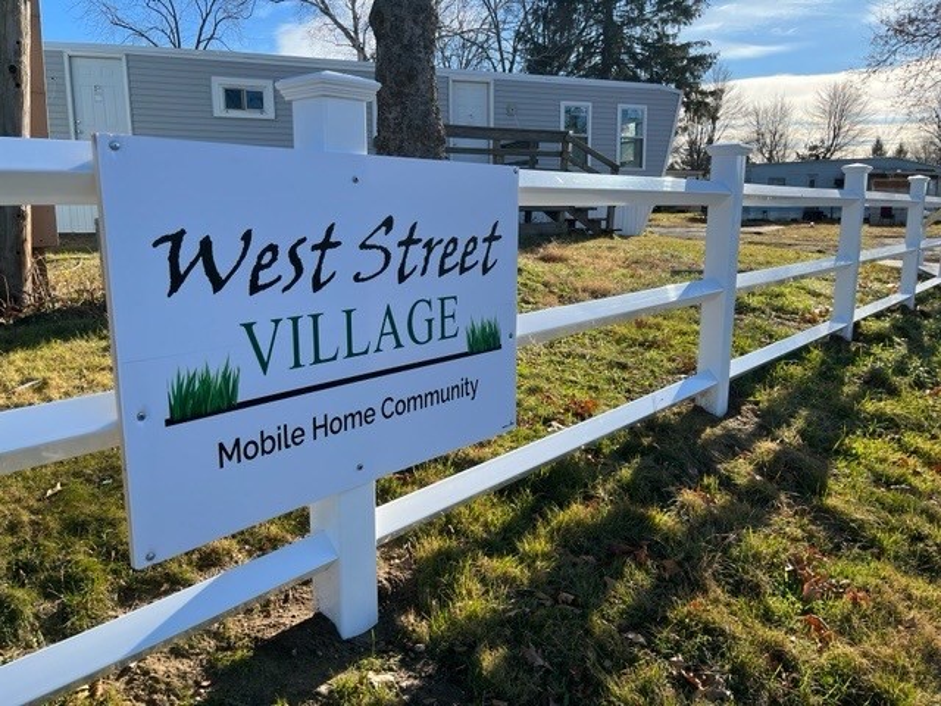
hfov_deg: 67.3
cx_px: 470
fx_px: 707
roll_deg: +0.0
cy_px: 353
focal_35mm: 26
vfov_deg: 53.1
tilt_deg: -11.7
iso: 50
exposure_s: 1/1923
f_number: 1.6
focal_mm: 5.1
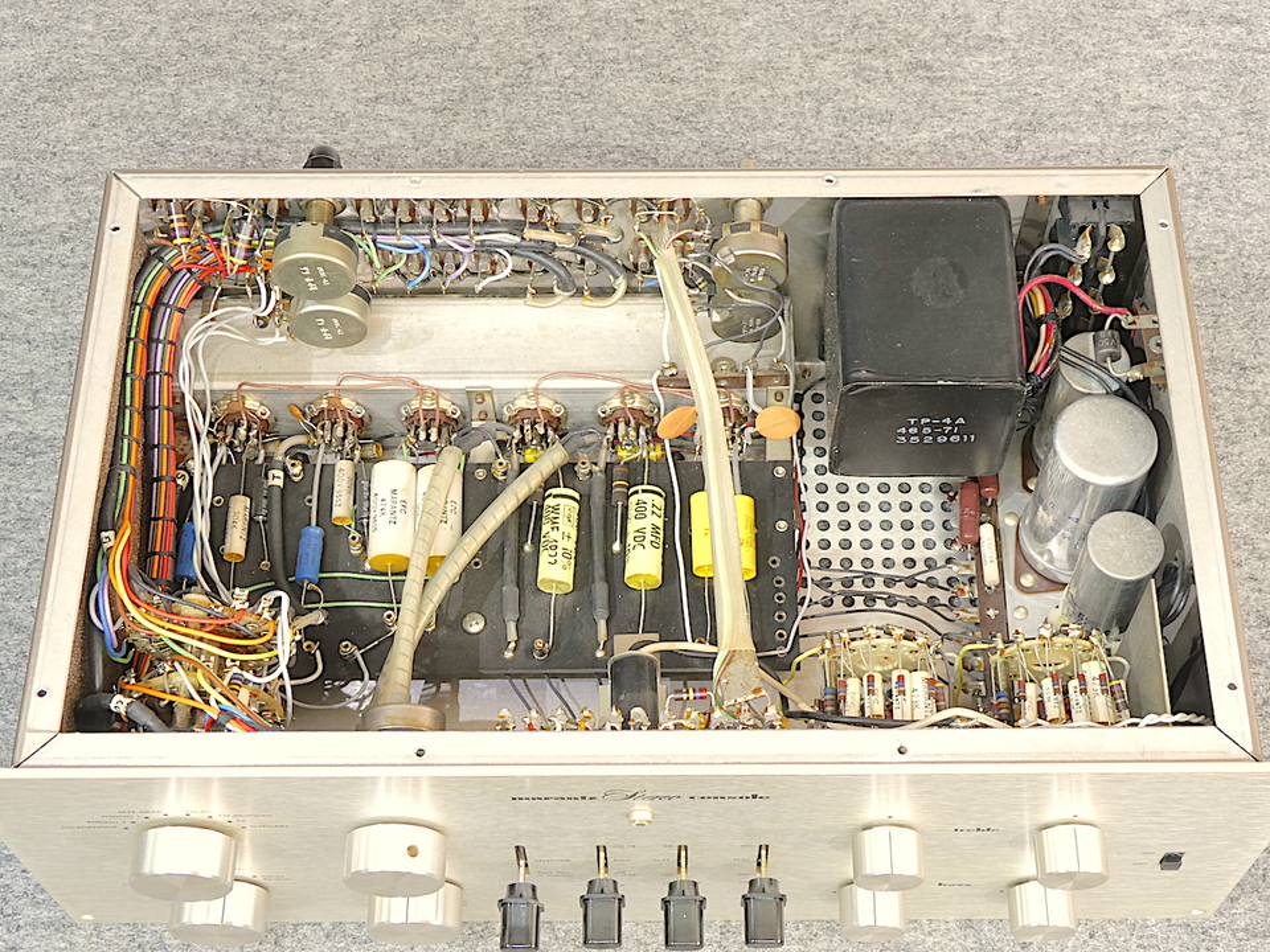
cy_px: 476
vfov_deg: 27.0
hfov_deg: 35.5
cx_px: 635
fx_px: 1981
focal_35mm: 54
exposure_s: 1/1.3
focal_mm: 9.6
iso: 200
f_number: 8
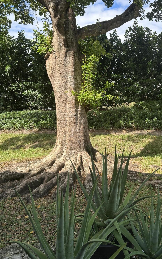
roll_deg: +1.1
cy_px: 121
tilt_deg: -1.7
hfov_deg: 36.3
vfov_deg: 56.7
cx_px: 125
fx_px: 240
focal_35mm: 34
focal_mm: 6.86
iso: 80
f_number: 1.78
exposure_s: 1/1040
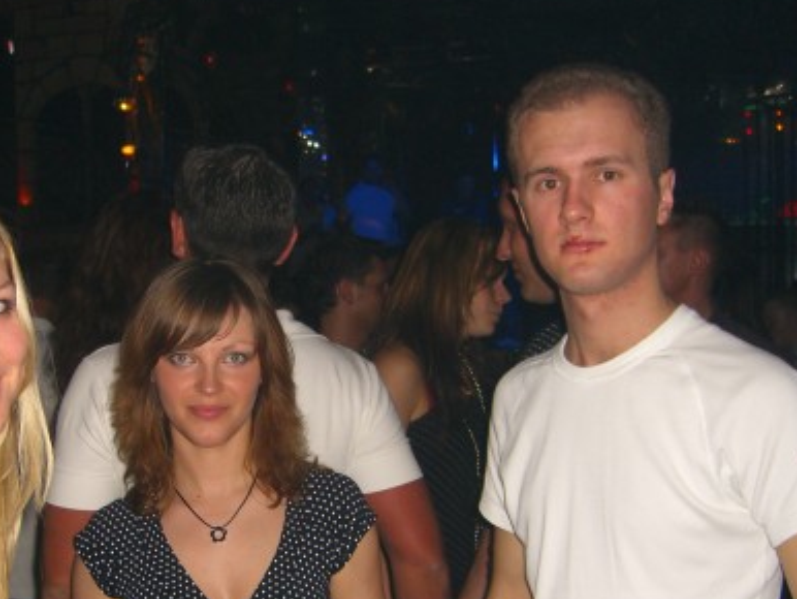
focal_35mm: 59
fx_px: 1359
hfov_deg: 32.4
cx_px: 268
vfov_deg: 24.6
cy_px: 434
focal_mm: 7.9
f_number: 2.8
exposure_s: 1/60
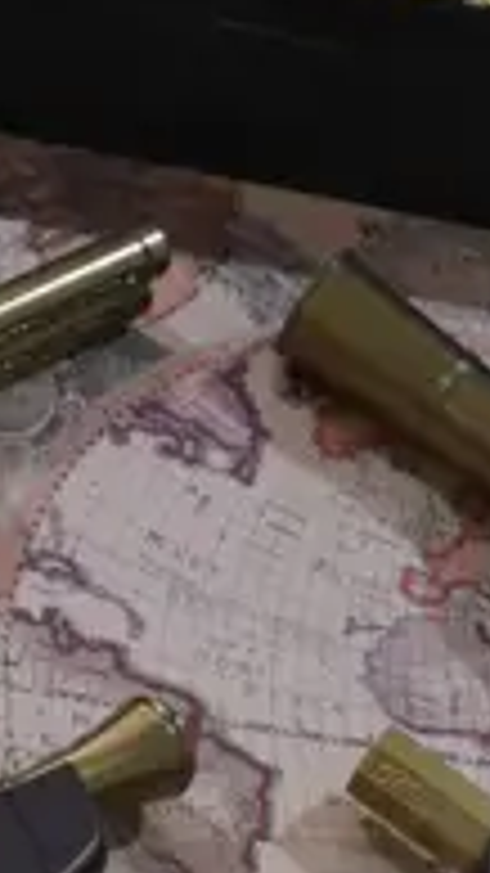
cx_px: 319
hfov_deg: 5.9
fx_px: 4786
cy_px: 1166
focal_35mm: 207
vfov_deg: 10.2
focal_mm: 18
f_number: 4
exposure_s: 1/60
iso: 800
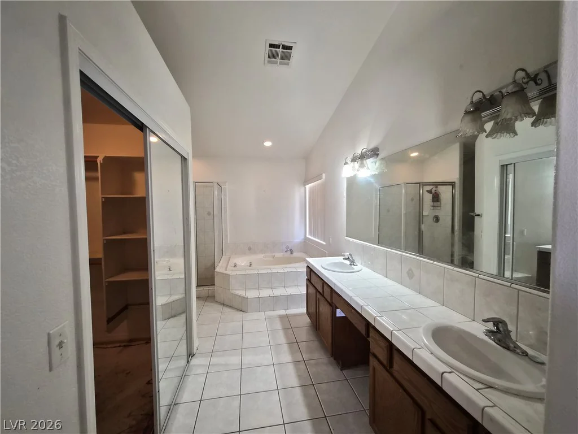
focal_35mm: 13
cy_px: 217
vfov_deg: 89.9
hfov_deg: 106.2
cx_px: 289
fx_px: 217
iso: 320
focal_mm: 1.7
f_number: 2.2
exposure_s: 1/60
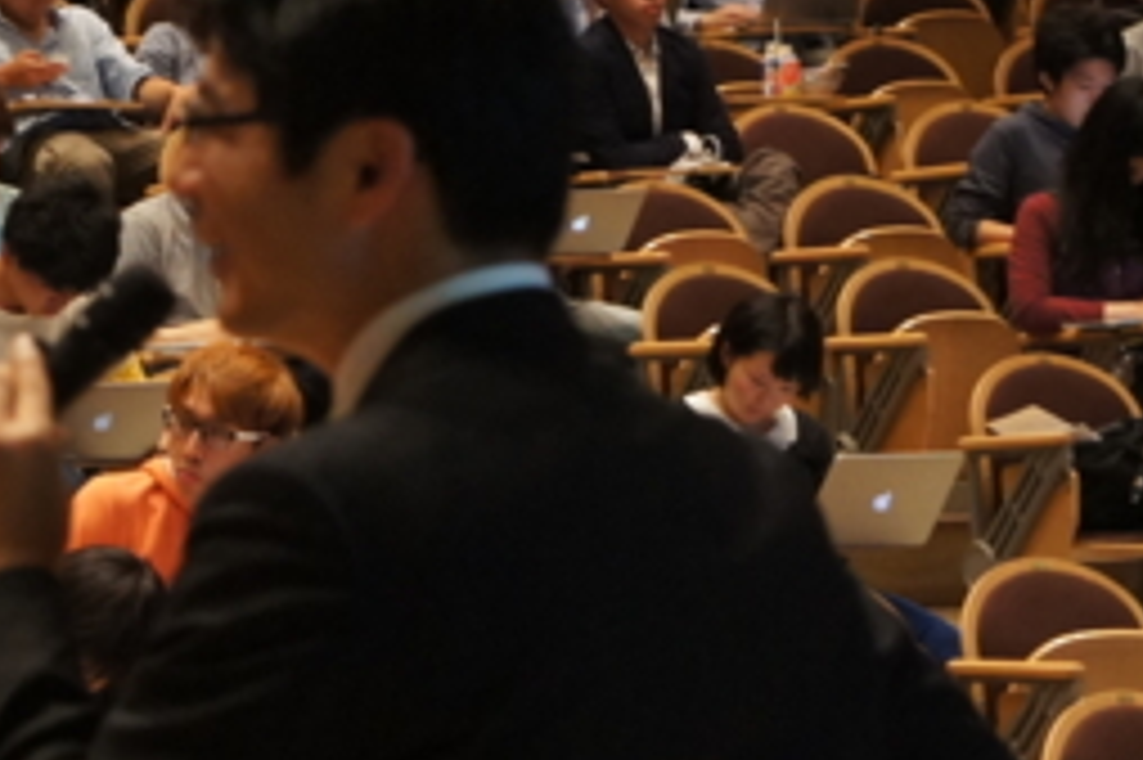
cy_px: 157
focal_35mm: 260
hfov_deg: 7.9
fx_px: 8236
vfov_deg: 5.3
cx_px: -288
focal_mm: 55
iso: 1600
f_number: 5.6
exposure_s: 1/25
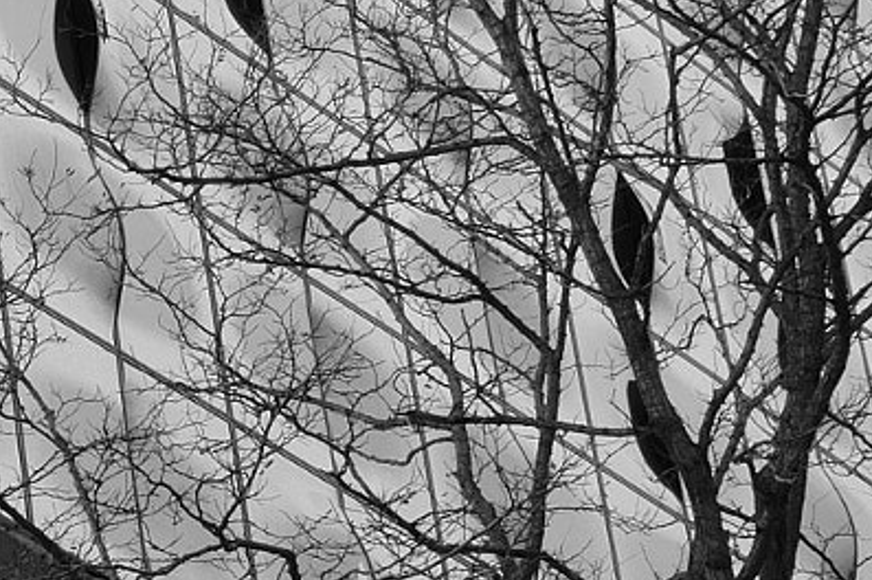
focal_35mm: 234
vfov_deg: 5.9
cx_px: -413
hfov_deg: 8.6
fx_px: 5663
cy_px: 174
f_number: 20
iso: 500
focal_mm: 38.7
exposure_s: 1/75
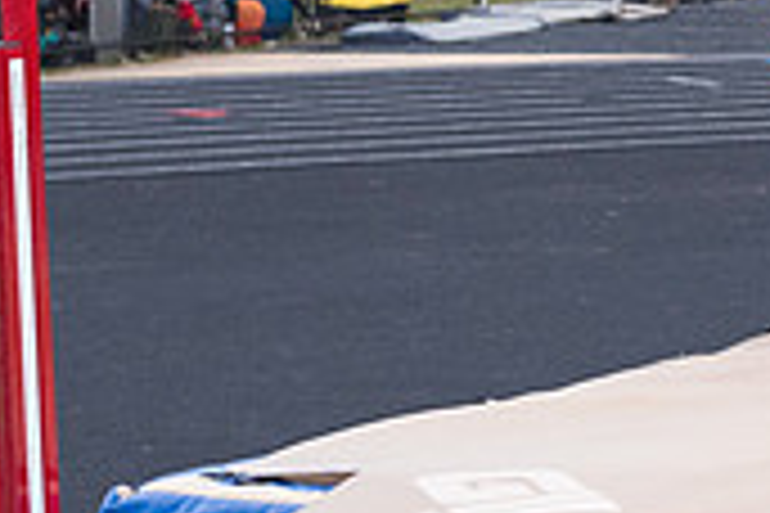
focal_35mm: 254
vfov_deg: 5.4
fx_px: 5432
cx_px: 1135
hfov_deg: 8.0
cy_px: 142
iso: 2000
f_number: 5
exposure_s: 1/2000
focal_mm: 75
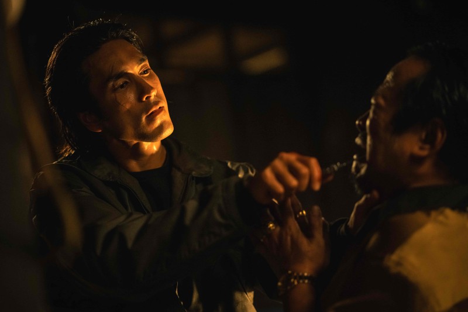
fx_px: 1105
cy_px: 156
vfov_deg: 16.1
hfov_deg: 23.9
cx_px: 234
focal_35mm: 85
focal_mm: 85
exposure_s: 1/200
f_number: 1.8
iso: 5000
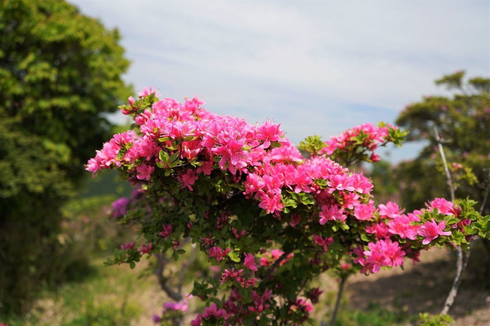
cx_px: 245
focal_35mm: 35
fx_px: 476
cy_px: 163
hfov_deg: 54.4
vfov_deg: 37.9
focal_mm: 35
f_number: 4.5
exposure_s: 1/250
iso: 100
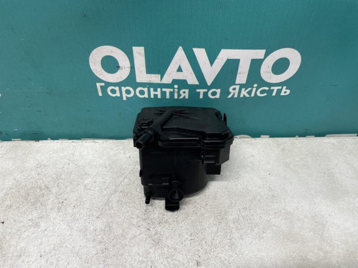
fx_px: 269
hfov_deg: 67.3
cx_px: 179
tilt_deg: -45.7
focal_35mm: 26
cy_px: 134
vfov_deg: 53.0
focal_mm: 4.2
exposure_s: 1/100
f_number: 1.6
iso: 100
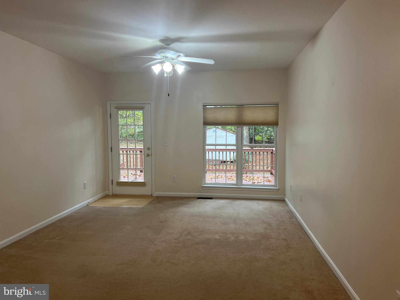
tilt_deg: -4.9
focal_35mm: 26
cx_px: 200
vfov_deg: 53.1
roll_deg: +0.3
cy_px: 150
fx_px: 300
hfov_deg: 67.3
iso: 100
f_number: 1.5
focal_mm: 5.7
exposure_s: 1/60
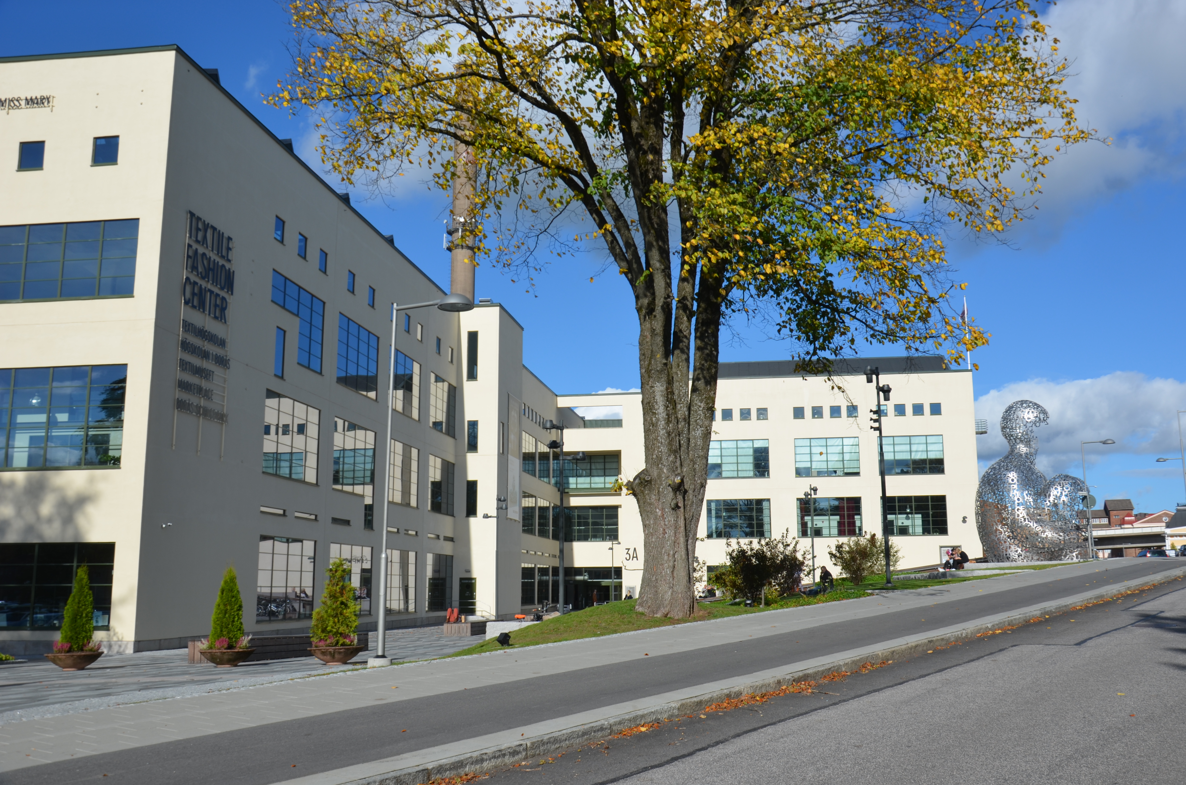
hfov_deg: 57.3
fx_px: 1085
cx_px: 593
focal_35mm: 33
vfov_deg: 39.8
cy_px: 392
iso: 100
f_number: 9
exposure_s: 1/320
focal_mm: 22
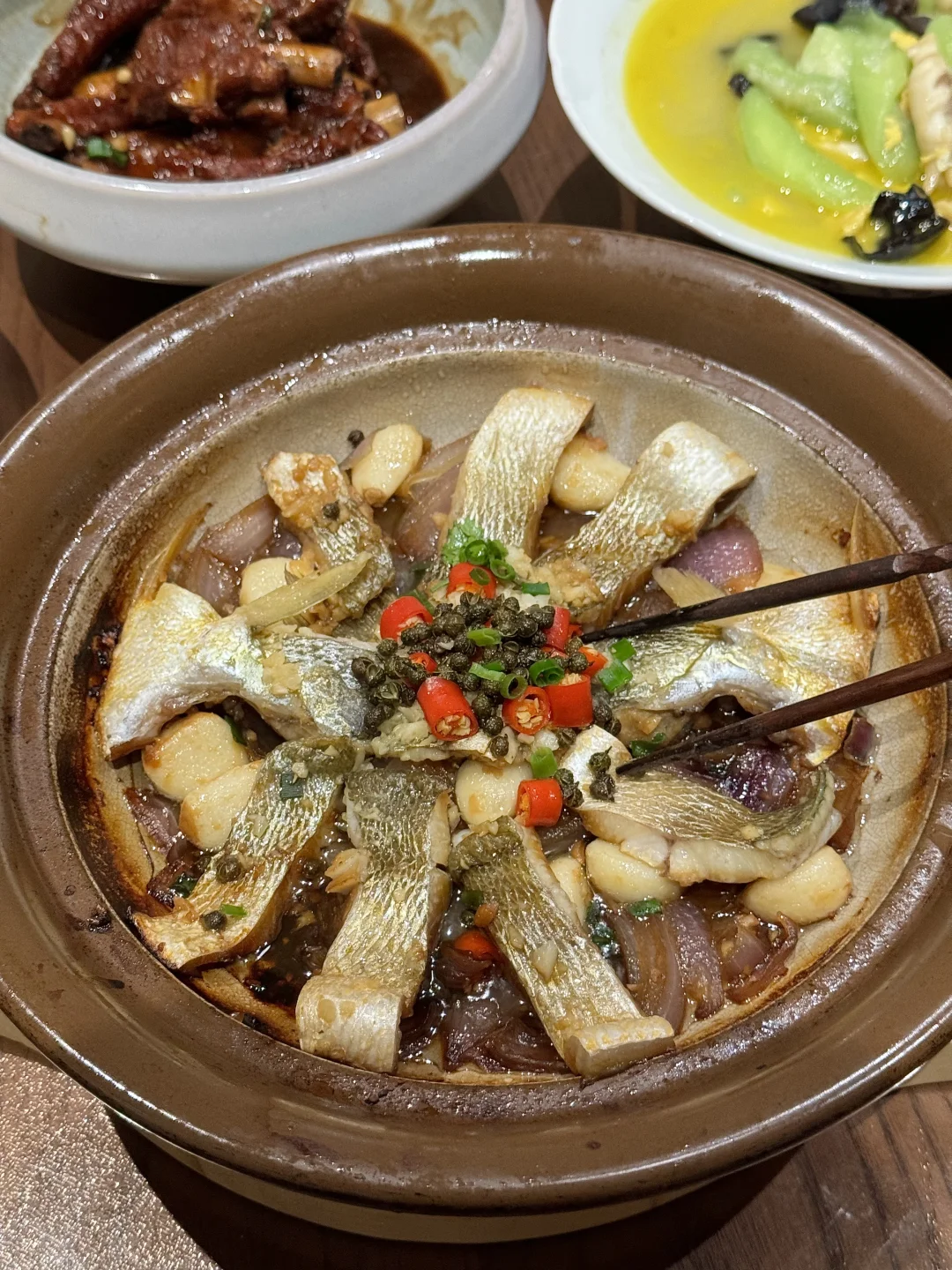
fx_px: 1760
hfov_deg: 30.3
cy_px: 635
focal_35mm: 48
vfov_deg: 39.7
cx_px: 476
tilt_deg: -52.2
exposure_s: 1/33
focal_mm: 6.76
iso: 250
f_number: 1.78
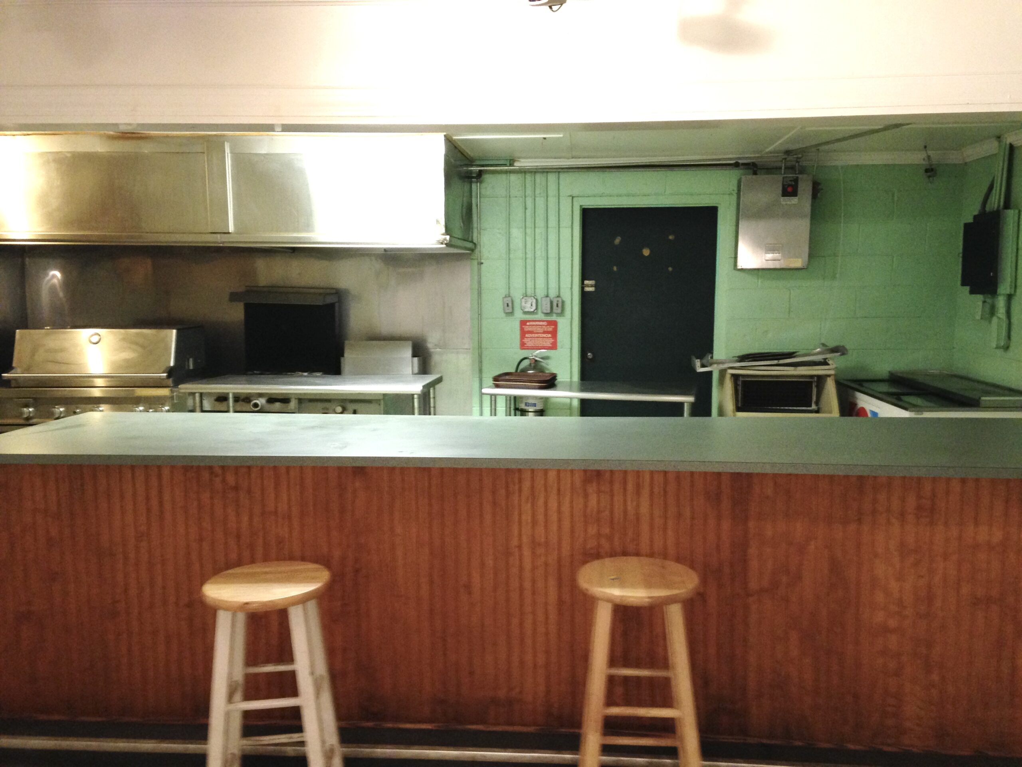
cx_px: 511
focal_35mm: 33
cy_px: 384
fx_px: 974
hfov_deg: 55.4
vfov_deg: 42.9
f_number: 2.4
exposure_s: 1/20
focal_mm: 4.12
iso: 250
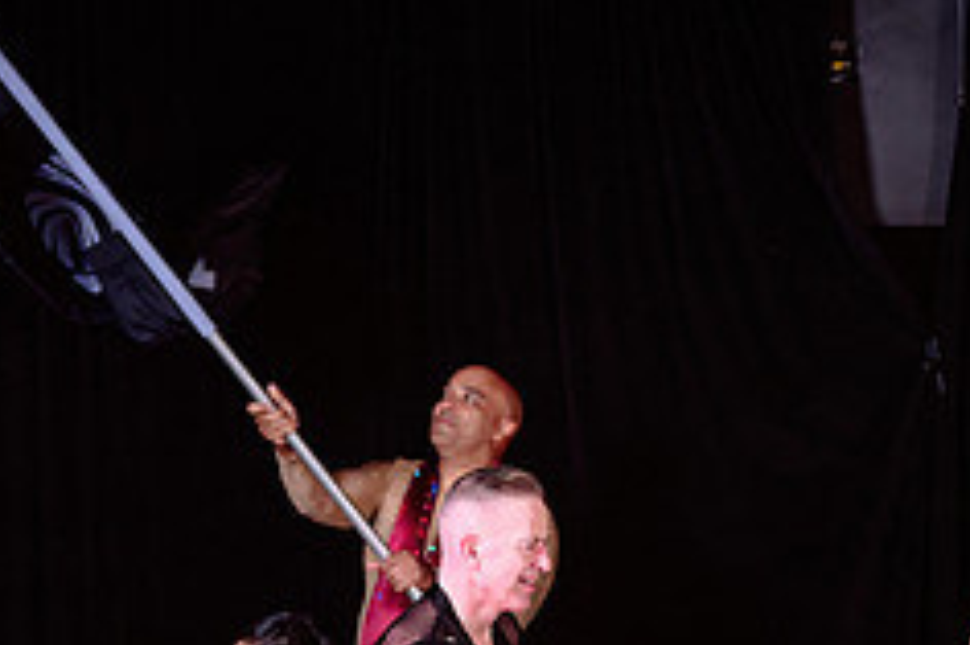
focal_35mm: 204
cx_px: 729
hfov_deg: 10.1
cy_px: 529
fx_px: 5493
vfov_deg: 6.7
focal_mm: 70
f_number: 3.2
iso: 400
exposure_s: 1/200
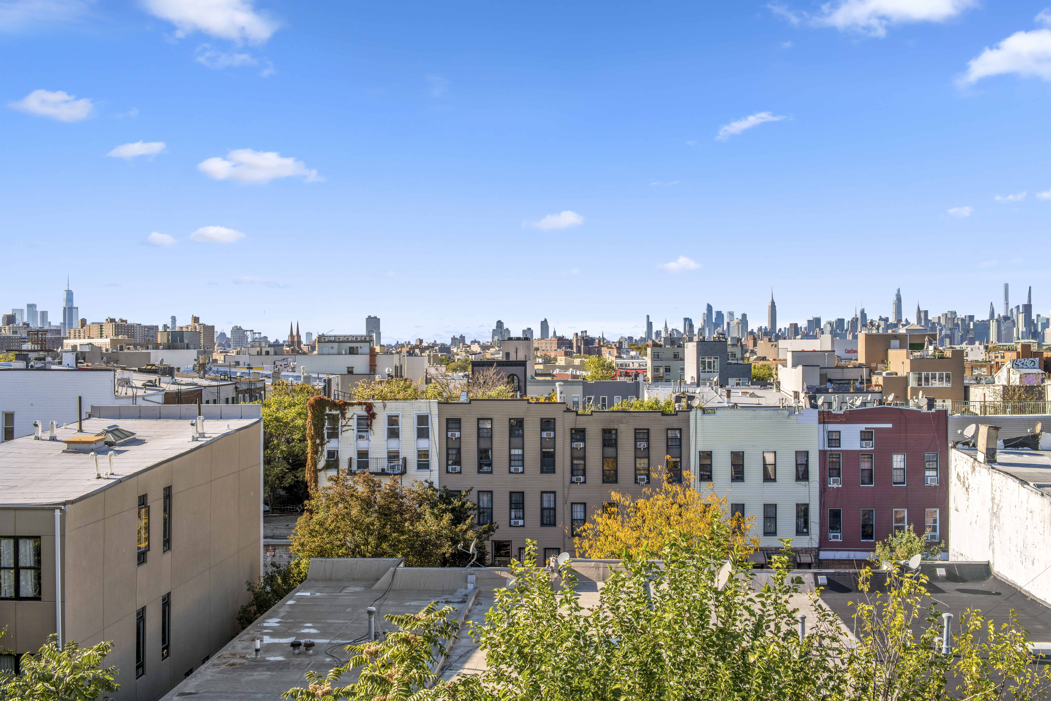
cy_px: 350
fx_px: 1022
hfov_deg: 54.4
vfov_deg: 37.9
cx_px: 526
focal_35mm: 35
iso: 100
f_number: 11
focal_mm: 35
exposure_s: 1/200
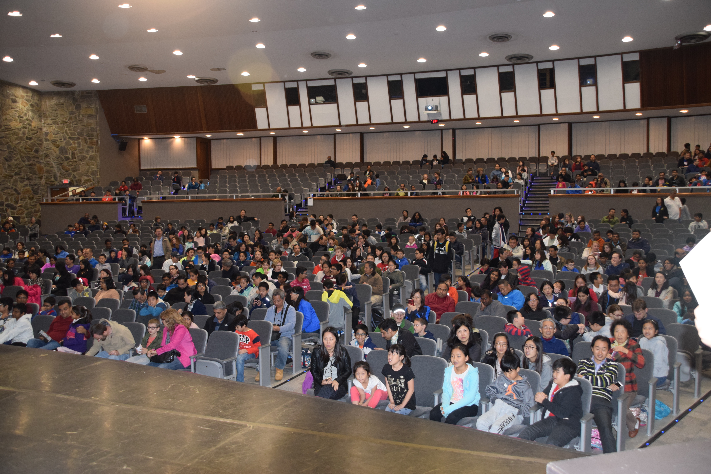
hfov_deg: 59.5
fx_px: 622
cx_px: 356
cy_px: 237
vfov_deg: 41.7
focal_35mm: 32
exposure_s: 1/60
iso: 1600
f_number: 3.5
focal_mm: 21
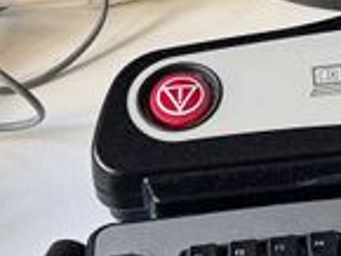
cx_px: 473
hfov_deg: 11.6
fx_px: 1627
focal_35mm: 165
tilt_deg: -26.0
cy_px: -251
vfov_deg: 8.5
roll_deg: -1.1
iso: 200
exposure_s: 1/117
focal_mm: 6.76
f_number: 1.78
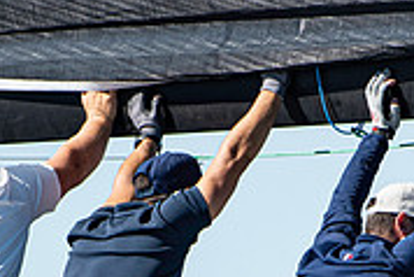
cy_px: 439
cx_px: 263
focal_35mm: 1953
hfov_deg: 1.1
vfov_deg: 0.7
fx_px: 22477
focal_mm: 400
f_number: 5
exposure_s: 1/2500
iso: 320
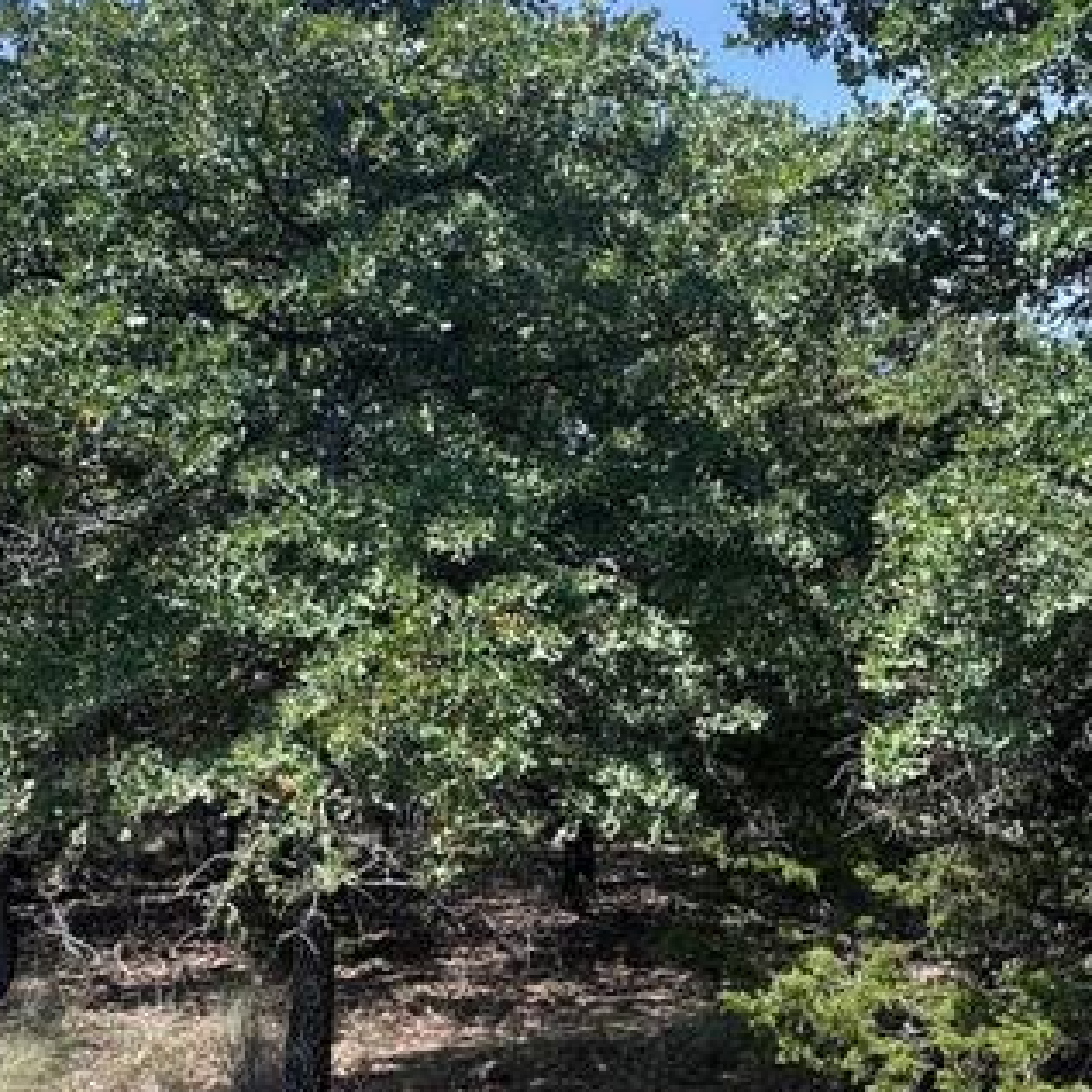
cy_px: 651
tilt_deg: +0.8
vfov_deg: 41.7
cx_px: 723
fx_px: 1428
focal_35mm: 40
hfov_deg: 41.3
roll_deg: +0.5
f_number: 2.2
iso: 40
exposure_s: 1/518
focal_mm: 2.22
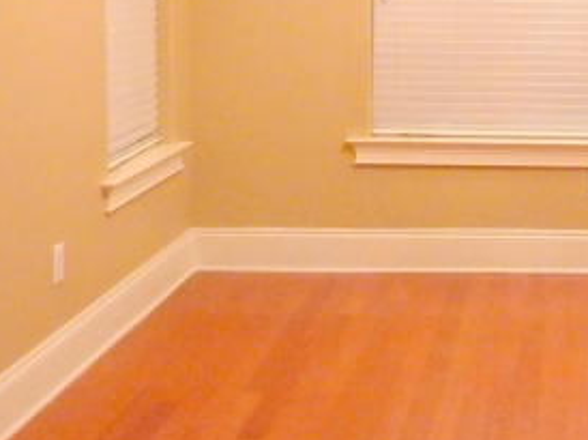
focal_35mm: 73
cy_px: 30
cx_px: 597
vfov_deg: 19.7
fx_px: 1239
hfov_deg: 25.3
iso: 400
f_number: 3.3
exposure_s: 1/25
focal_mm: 4.1
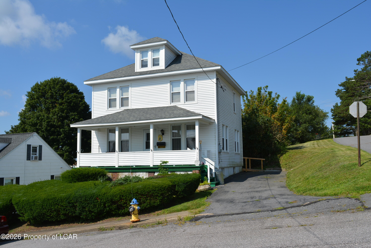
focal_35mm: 33
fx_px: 340
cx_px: 186
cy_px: 124
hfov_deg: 57.2
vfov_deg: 40.0
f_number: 9
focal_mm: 22
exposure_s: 1/320
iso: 100
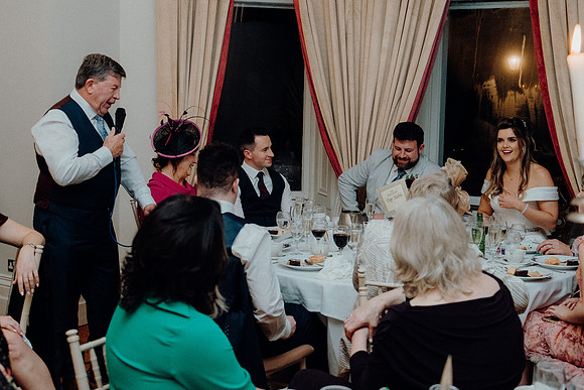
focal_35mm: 52
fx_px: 844
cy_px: 195
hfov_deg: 38.2
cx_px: 292
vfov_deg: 26.0
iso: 2500
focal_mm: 35
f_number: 3.5
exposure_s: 1/160
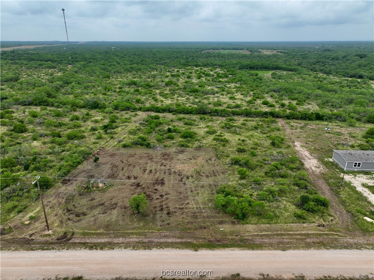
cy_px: 140
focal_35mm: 24
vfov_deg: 56.8
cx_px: 187
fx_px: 259
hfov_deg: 71.6
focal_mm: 12.29
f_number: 2.8
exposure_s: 1/1250
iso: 100
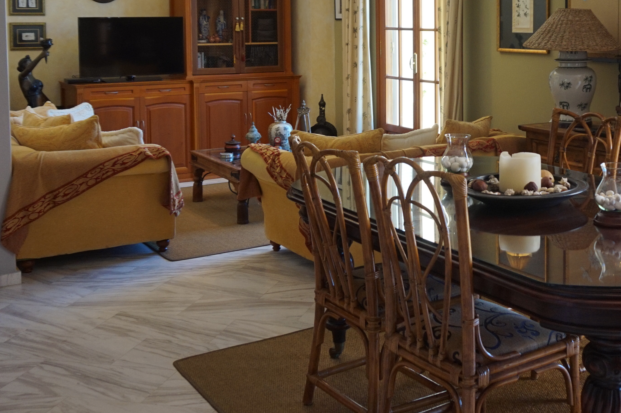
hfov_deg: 40.2
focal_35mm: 48
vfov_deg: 27.4
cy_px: 71
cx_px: 454
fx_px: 828
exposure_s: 1/60
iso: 250
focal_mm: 16
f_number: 4
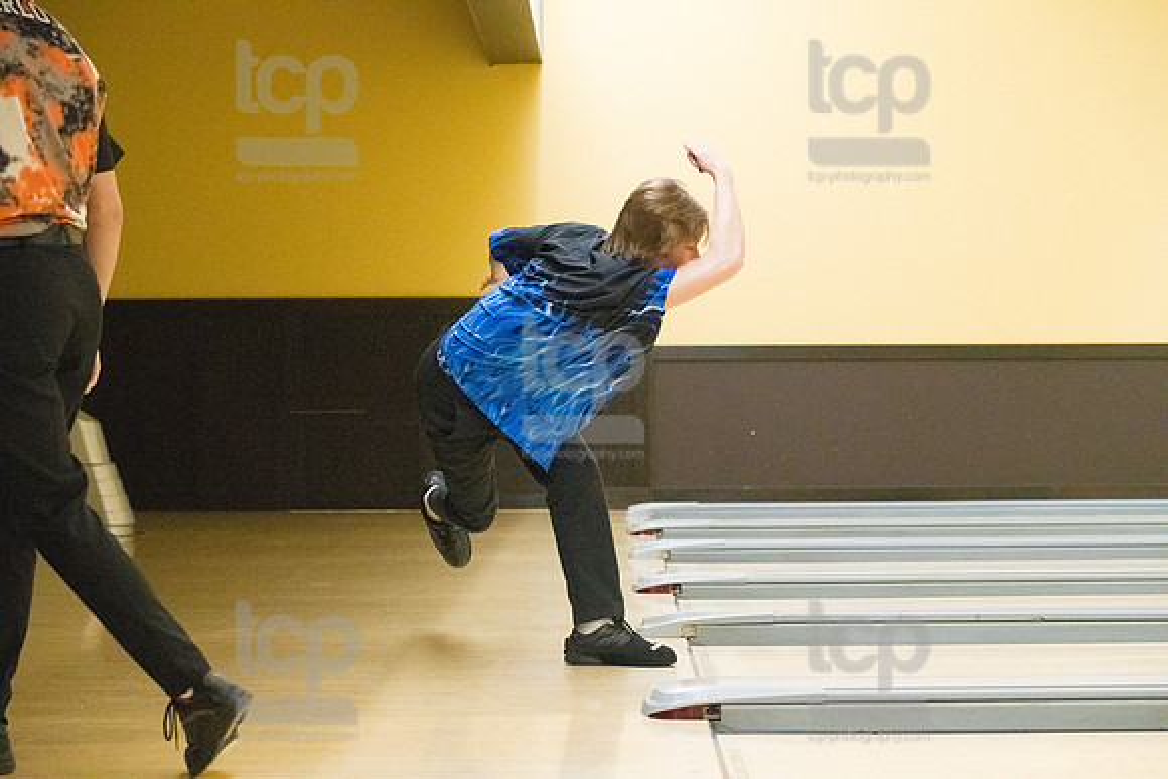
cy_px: 390
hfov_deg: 25.4
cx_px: 584
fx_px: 2596
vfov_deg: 17.1
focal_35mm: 80
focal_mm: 80
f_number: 4.5
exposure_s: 1/1000
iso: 10000
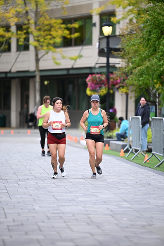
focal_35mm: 200
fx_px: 1366
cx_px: 82
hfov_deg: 6.9
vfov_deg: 10.3
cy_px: 123
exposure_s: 1/1600
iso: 640
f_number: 2.8
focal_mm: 200
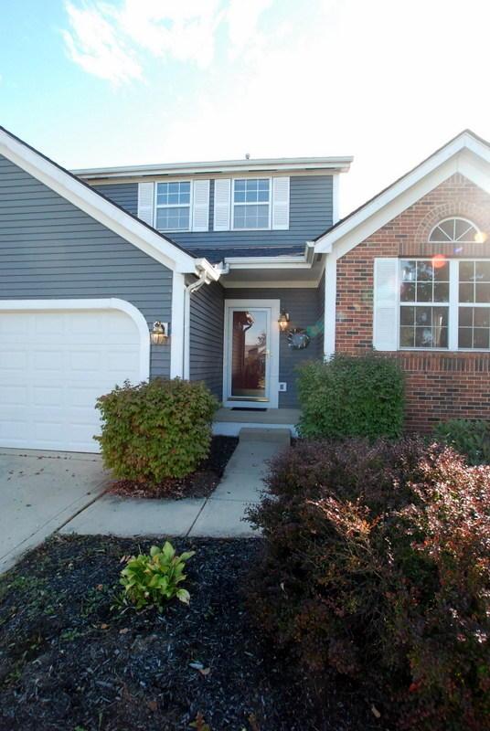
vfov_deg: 94.9
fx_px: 336
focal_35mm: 16
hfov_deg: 72.2
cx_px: 245
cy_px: 366
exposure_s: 1/250
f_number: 8
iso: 800
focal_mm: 11
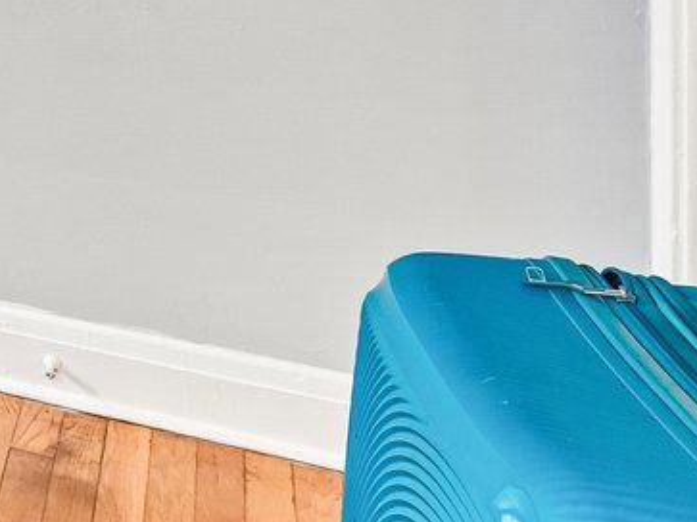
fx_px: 1530
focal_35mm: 76
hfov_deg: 13.9
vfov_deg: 17.0
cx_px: -1094
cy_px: -318
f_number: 8
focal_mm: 14
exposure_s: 1/13
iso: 400
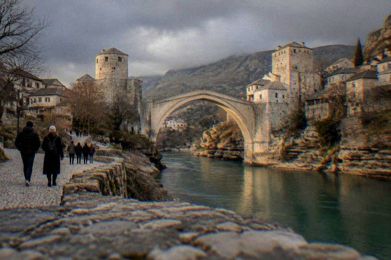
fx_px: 510
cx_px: 196
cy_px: 130
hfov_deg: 41.9
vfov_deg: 28.6
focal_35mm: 47
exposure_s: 1/40
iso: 8000
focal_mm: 47
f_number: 8
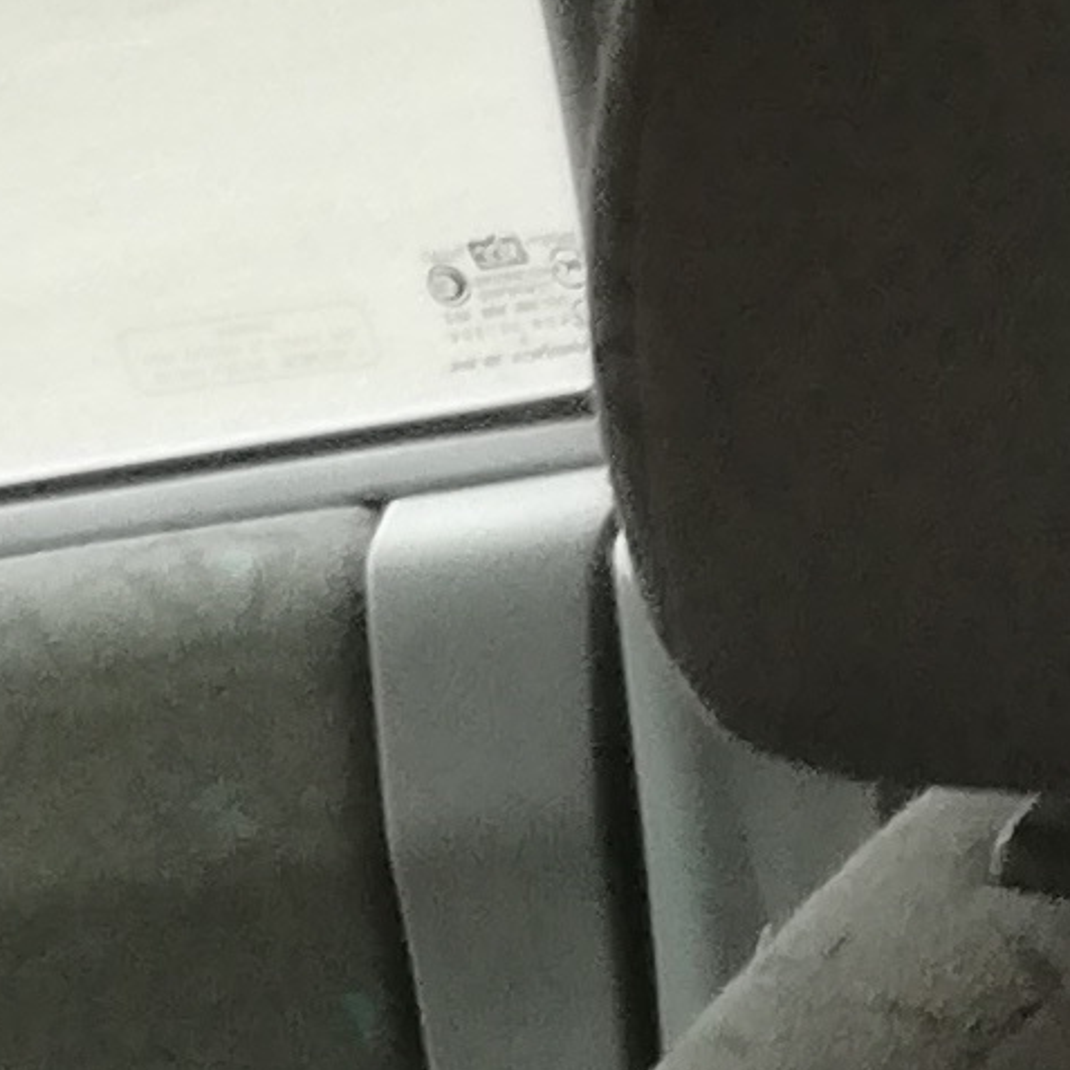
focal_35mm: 222
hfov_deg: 7.6
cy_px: 3739
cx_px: 2066
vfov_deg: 6.7
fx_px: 7764
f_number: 2.2
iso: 80
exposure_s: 1/50
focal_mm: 3.81
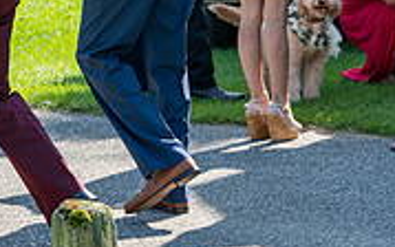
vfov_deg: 6.3
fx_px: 2240
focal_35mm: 208
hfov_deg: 10.1
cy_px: -53
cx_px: 161
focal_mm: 63
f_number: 5.6
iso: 200
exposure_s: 1/250
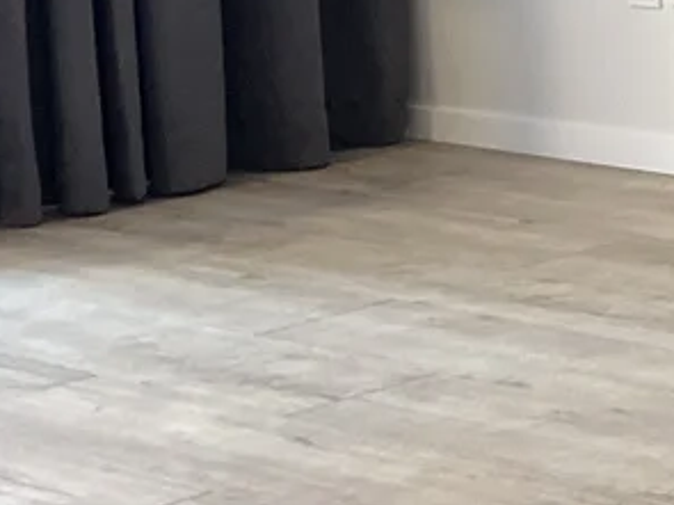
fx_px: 2744
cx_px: 1789
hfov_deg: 11.0
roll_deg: +2.1
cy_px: -270
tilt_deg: -4.1
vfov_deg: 10.2
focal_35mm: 141
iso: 200
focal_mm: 5.7
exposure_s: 1/59
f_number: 1.5
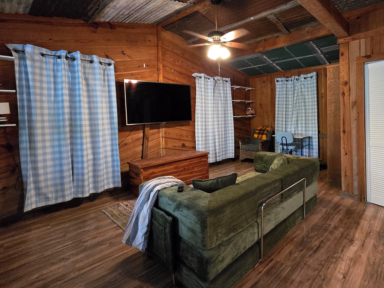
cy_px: 122
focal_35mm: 17
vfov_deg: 74.3
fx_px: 189
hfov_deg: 89.5
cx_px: 236
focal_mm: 2.2
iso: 1600
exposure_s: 1/60
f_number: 2.2
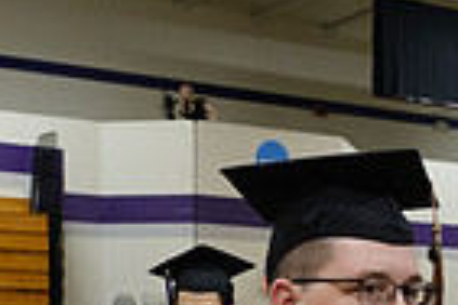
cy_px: 566
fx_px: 1259
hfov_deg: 20.5
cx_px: 309
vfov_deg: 12.5
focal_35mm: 99
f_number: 3.2
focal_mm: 16
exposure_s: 1/100
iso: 1250
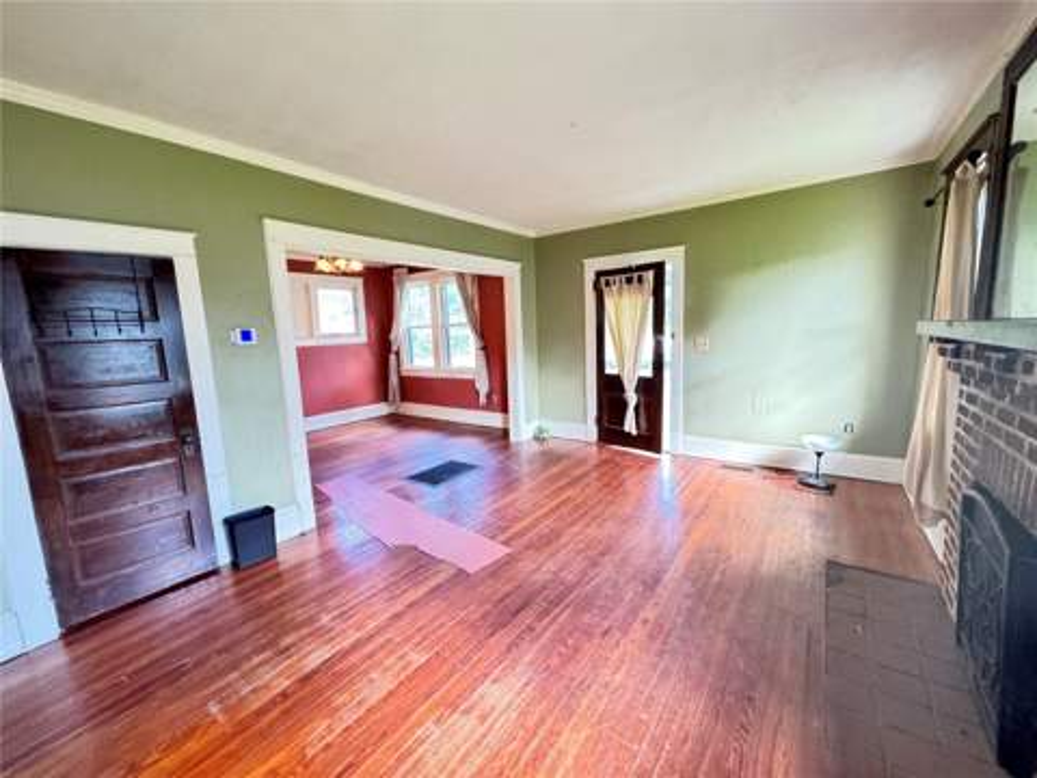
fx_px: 419
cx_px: 518
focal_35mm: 14
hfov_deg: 102.1
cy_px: 389
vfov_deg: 85.7
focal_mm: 2.22
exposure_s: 1/60
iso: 800
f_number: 2.2
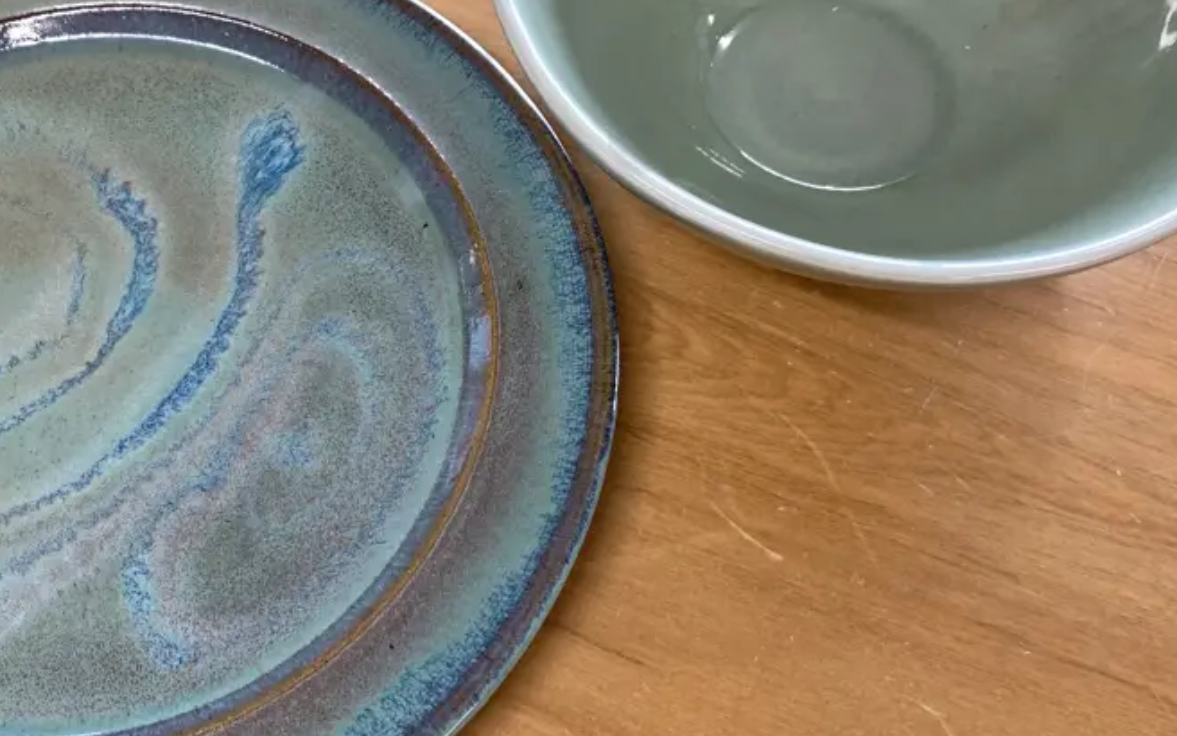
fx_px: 1379
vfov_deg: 29.8
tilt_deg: -60.1
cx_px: 450
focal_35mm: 43
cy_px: 282
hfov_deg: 45.9
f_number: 1.8
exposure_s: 1/50
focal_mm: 4.25
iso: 50
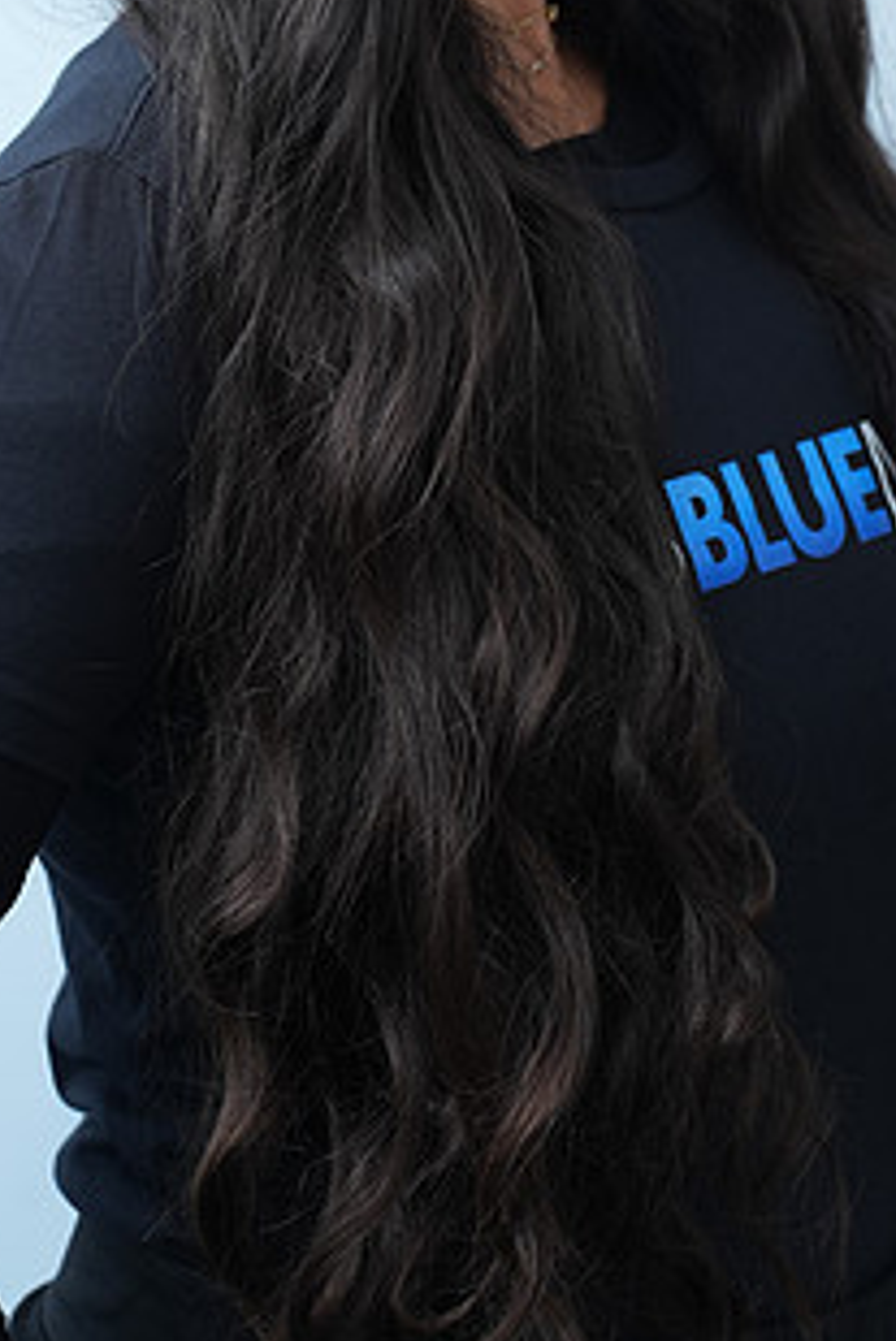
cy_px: 216
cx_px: 422
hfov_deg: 8.0
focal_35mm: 172
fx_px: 6414
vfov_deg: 11.9
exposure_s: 1/250
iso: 640
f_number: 4
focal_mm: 92
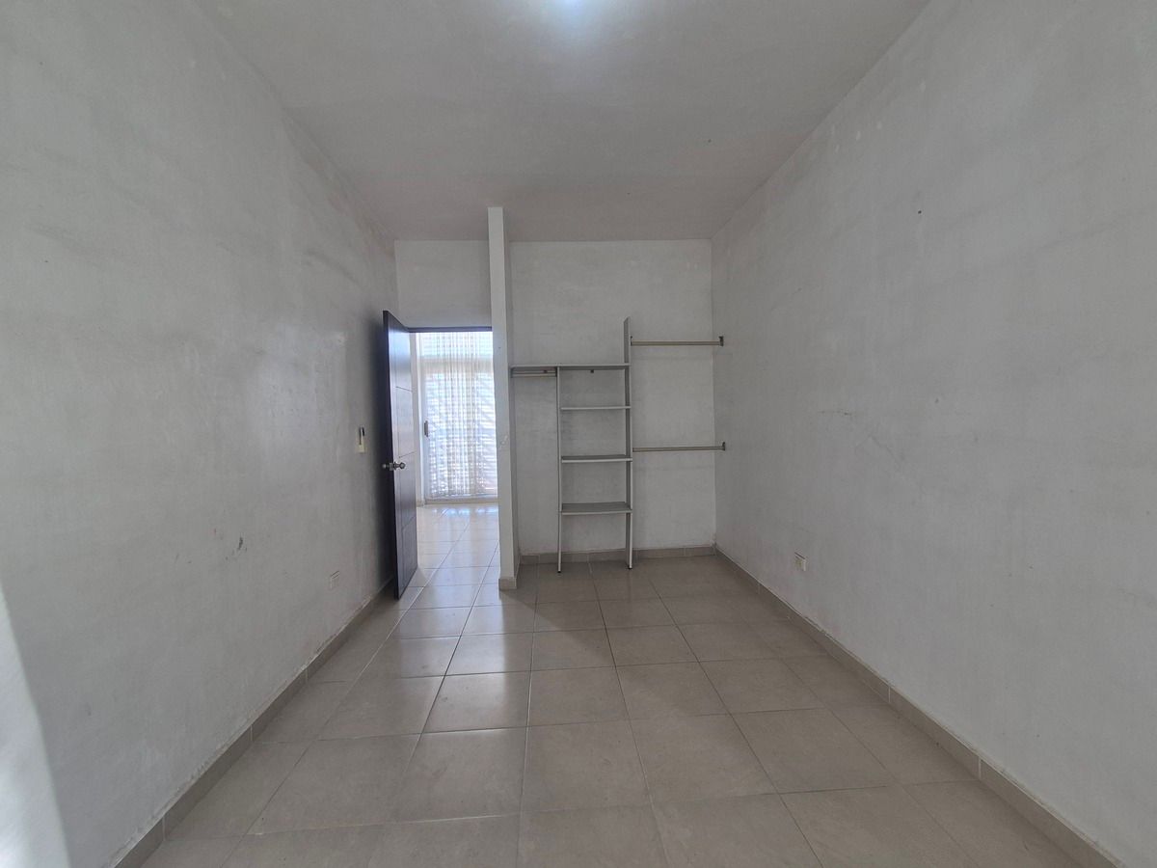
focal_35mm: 13
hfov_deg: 106.2
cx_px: 578
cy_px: 434
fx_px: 435
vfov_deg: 89.9
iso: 80
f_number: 2.2
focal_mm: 2.2
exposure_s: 1/60
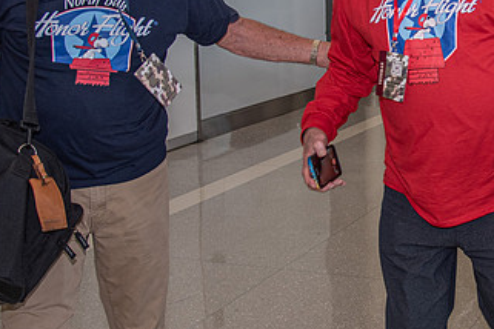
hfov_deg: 26.7
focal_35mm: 73
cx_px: 455
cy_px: 72
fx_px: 1002
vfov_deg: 18.5
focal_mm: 28
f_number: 4
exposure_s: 1/160
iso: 640
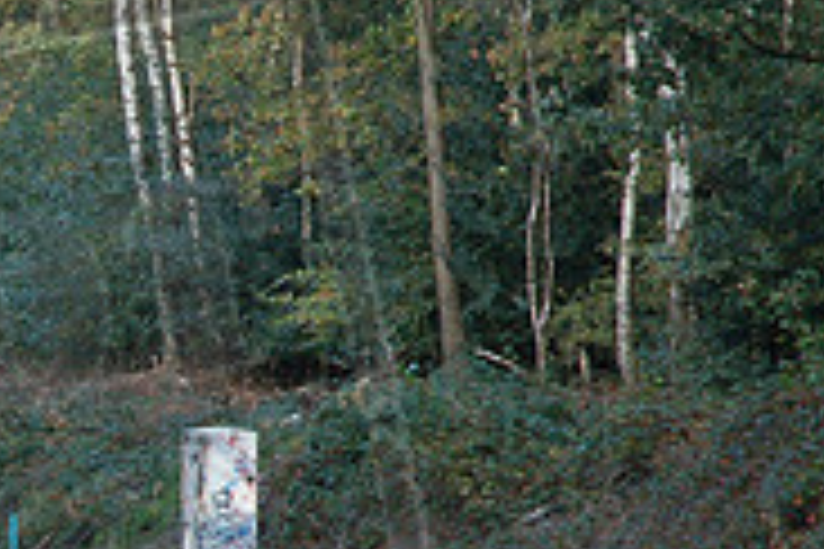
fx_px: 7599
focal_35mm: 332
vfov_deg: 4.1
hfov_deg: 6.2
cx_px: -185
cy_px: 504
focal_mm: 70
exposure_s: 1/400
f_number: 4.5
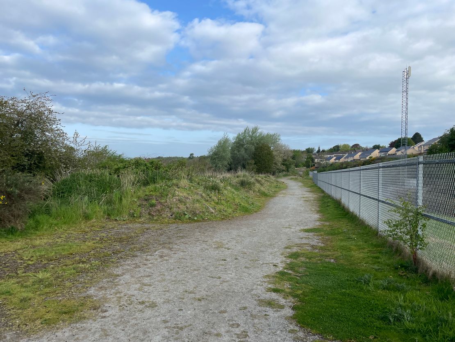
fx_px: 342
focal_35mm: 26
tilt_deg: -1.8
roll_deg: -0.3
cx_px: 228
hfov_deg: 67.3
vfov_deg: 53.1
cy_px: 171
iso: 32
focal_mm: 4.2
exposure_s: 1/2564
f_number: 1.6
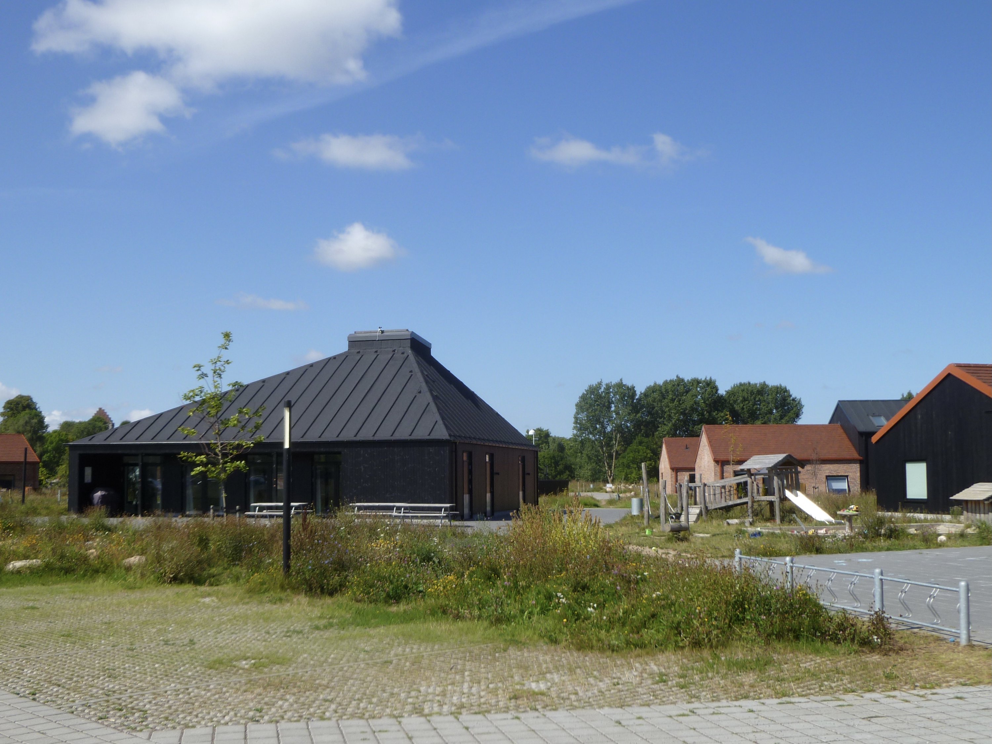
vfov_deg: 44.2
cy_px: 372
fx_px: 917
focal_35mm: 32
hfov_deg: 56.8
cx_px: 496
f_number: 3.5
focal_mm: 5.7
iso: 80
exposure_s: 1/800
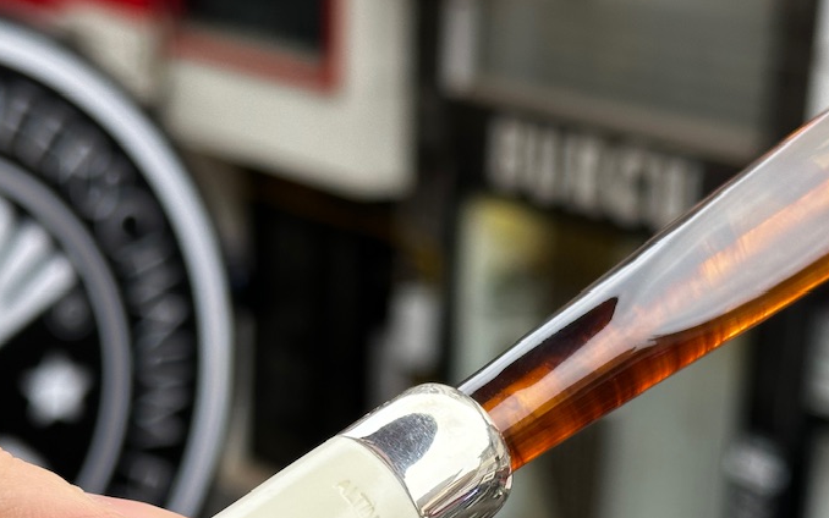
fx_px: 2169
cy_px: 536
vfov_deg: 13.4
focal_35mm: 96
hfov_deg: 21.6
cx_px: 378
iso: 64
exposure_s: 1/209
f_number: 1.78
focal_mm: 6.86
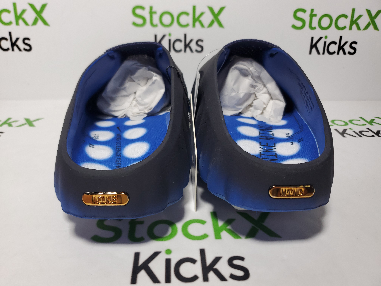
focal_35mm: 26
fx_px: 286
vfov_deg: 53.1
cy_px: 143
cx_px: 190
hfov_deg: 67.3
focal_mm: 4.3
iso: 50
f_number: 1.5
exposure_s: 1/376
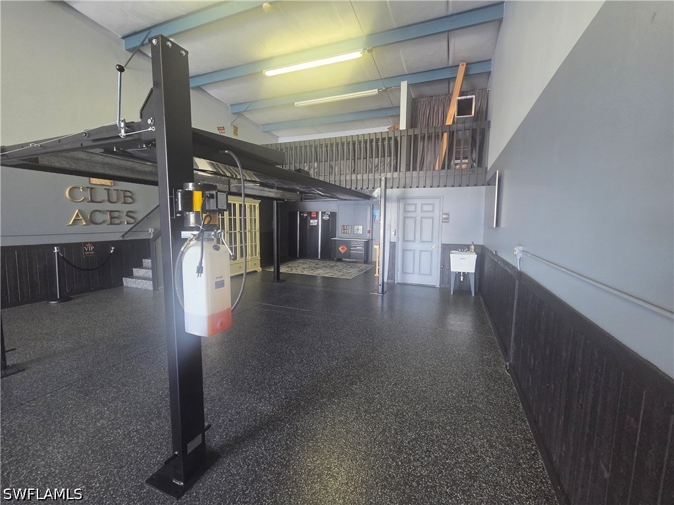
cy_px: 252
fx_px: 253
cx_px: 337
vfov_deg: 89.9
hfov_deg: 106.2
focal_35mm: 13
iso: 320
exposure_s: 1/60
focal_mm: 2.2
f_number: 2.2
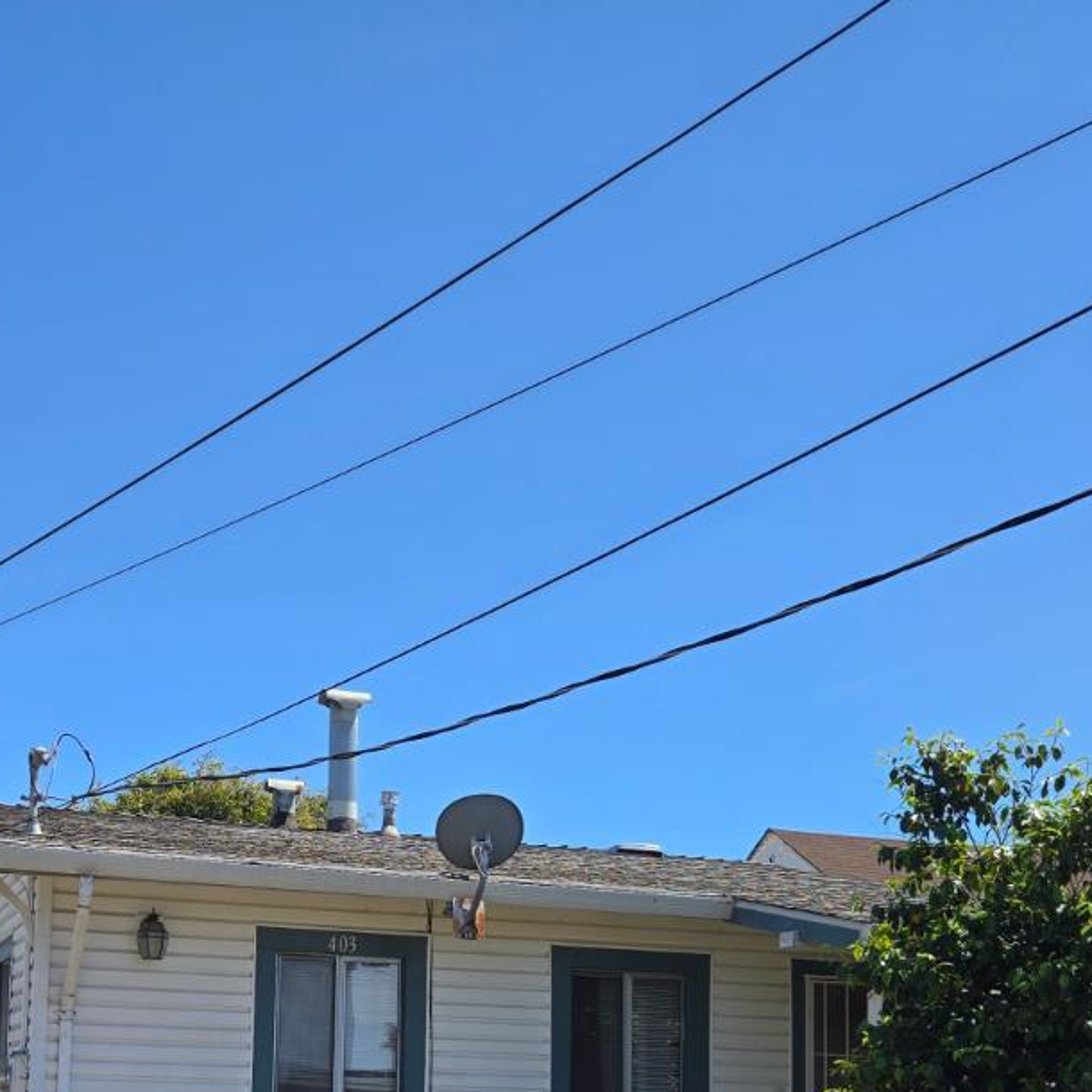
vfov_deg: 32.4
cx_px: 349
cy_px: 973
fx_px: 1785
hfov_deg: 33.7
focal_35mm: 50
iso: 25
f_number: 1.8
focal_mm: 5.4
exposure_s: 1/1829
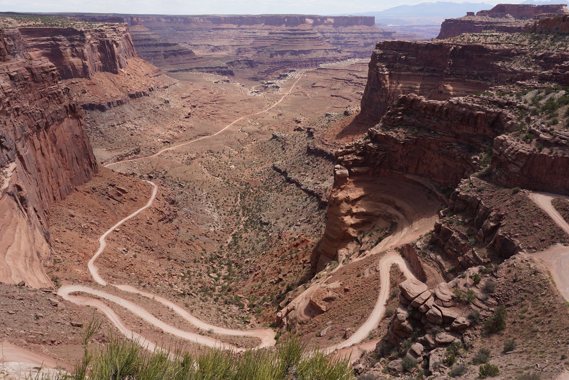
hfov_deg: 65.5
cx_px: 284
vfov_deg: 46.4
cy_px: 190
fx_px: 443
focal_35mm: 28
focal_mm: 28
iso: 100
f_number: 13
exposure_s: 1/100
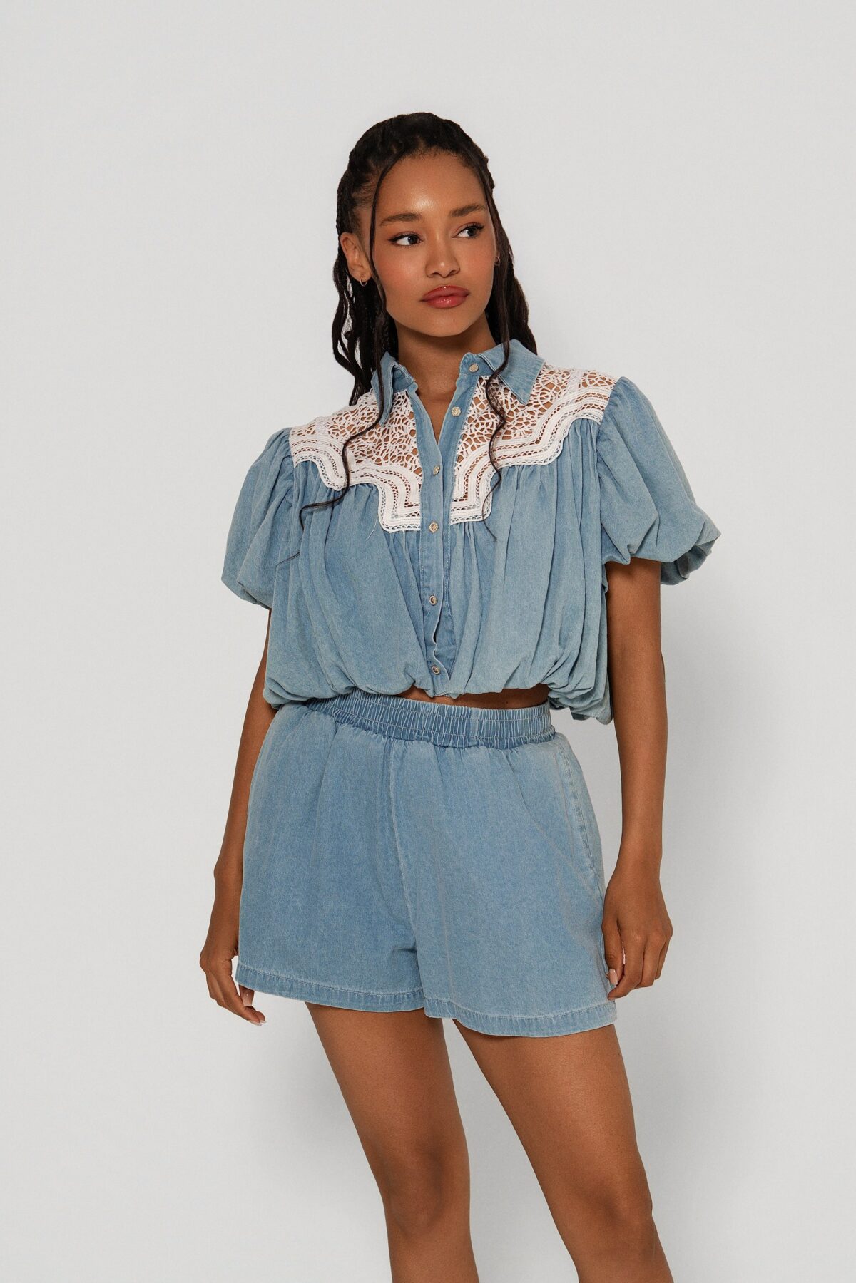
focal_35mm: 82
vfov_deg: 24.8
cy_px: 642
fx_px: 2924
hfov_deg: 16.7
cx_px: 428
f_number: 9
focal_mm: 82
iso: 100
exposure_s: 1/100
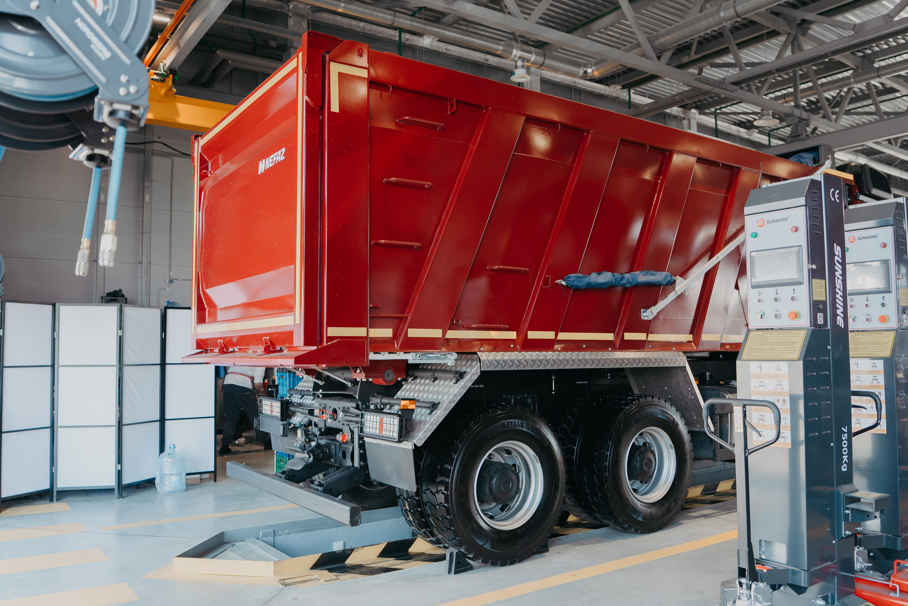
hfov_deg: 65.5
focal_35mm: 28
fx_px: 706
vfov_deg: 46.4
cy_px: 303
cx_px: 454
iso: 160
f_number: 2.5
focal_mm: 28
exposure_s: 1/125
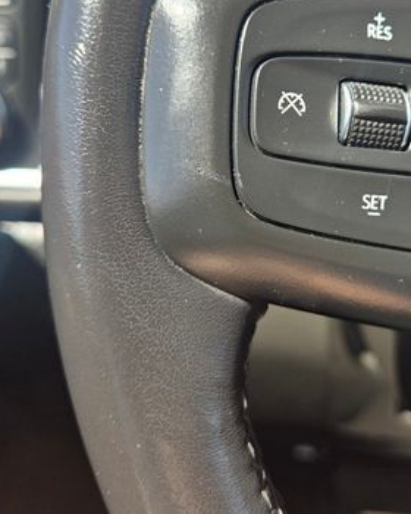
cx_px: 276
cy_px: 194
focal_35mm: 41
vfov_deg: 44.4
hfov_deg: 36.1
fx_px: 623
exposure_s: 1/296
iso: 25
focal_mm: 5.4
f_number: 1.8
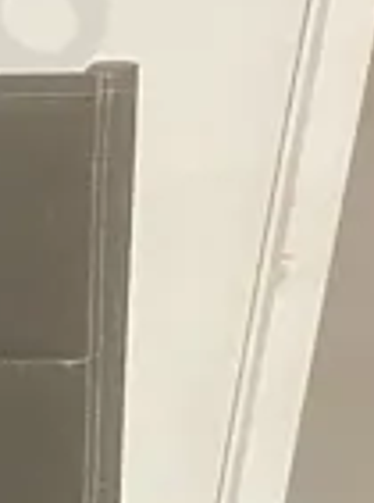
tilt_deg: -27.2
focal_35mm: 204
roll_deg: -1.0
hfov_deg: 6.5
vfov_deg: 8.9
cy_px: 1149
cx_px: -812
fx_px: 2952
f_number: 1.8
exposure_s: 1/50
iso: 320
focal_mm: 3.99
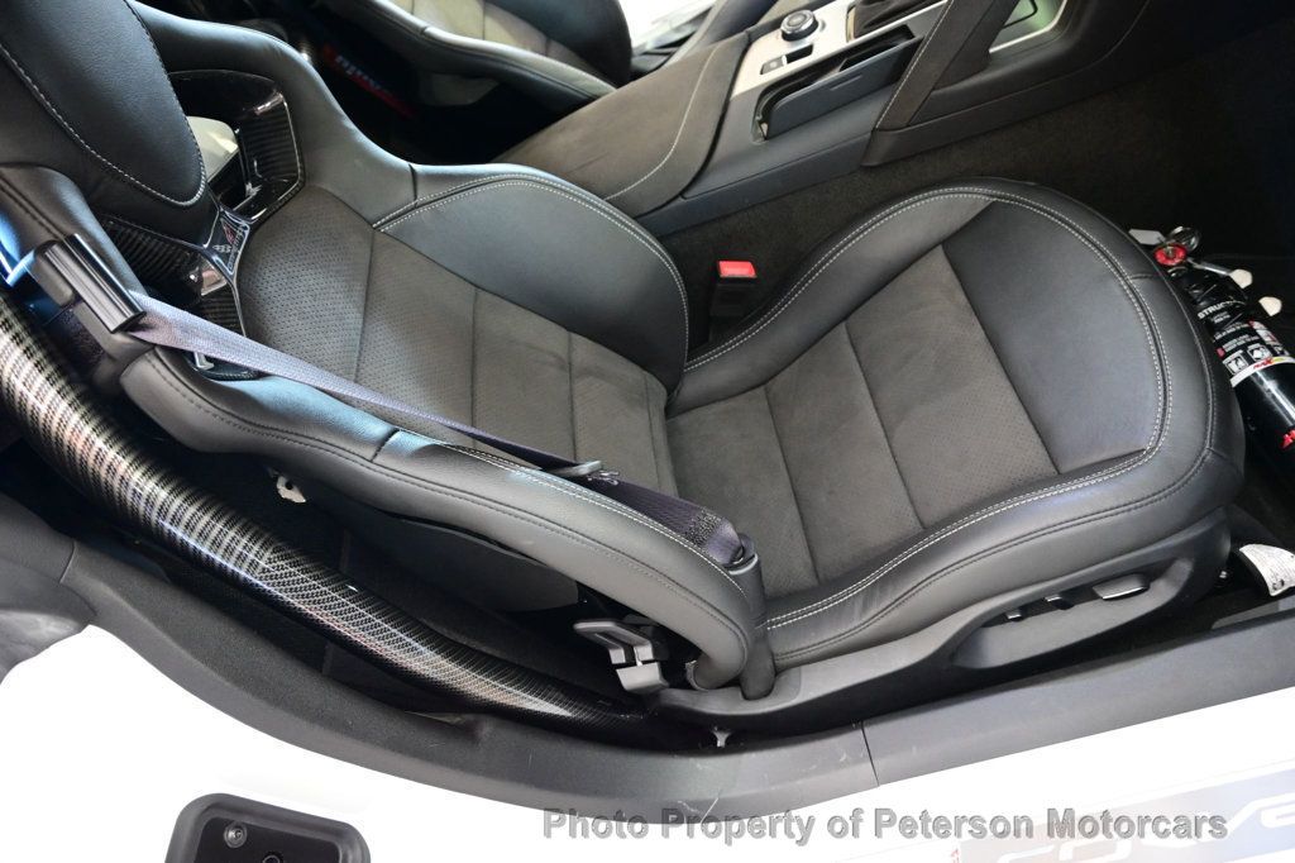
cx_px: 648
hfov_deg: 73.8
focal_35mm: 24
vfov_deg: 53.1
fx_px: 863
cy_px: 432
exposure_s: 1/25
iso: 2200
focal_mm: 16
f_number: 3.5
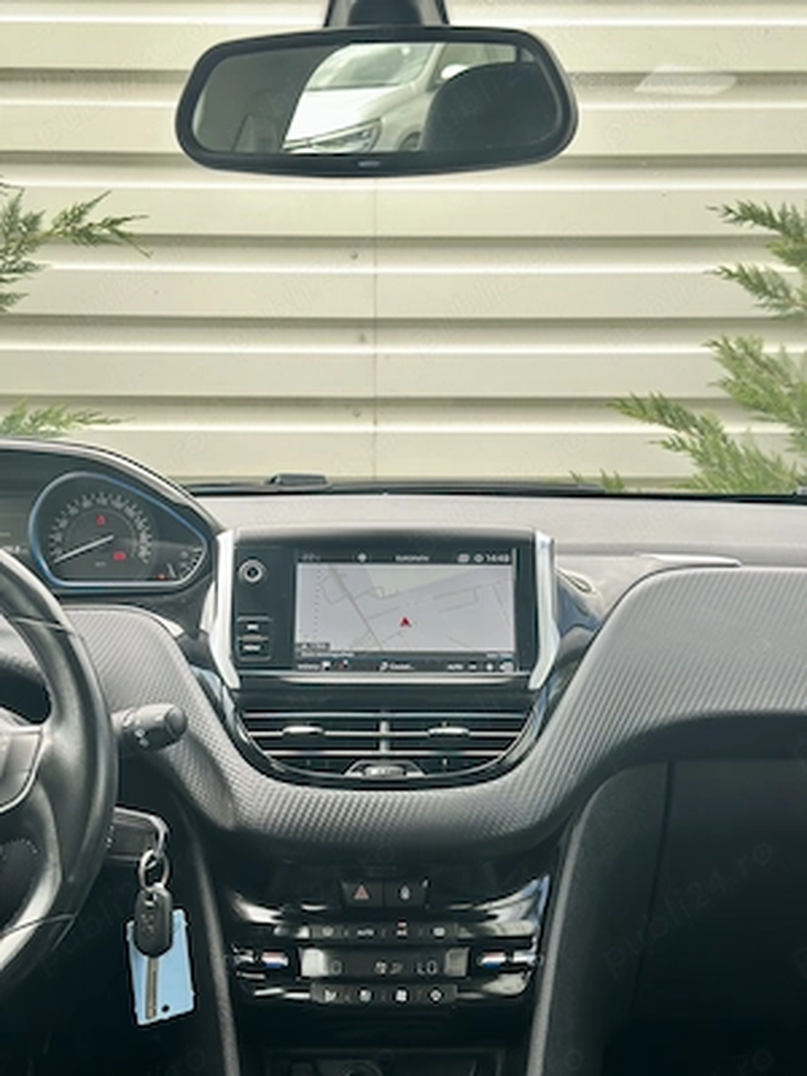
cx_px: 404
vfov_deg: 39.7
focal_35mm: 48
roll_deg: -2.1
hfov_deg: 30.3
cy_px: 538
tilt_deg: -2.3
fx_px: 1492
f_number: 1.78
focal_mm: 6.86
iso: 80
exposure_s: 1/318
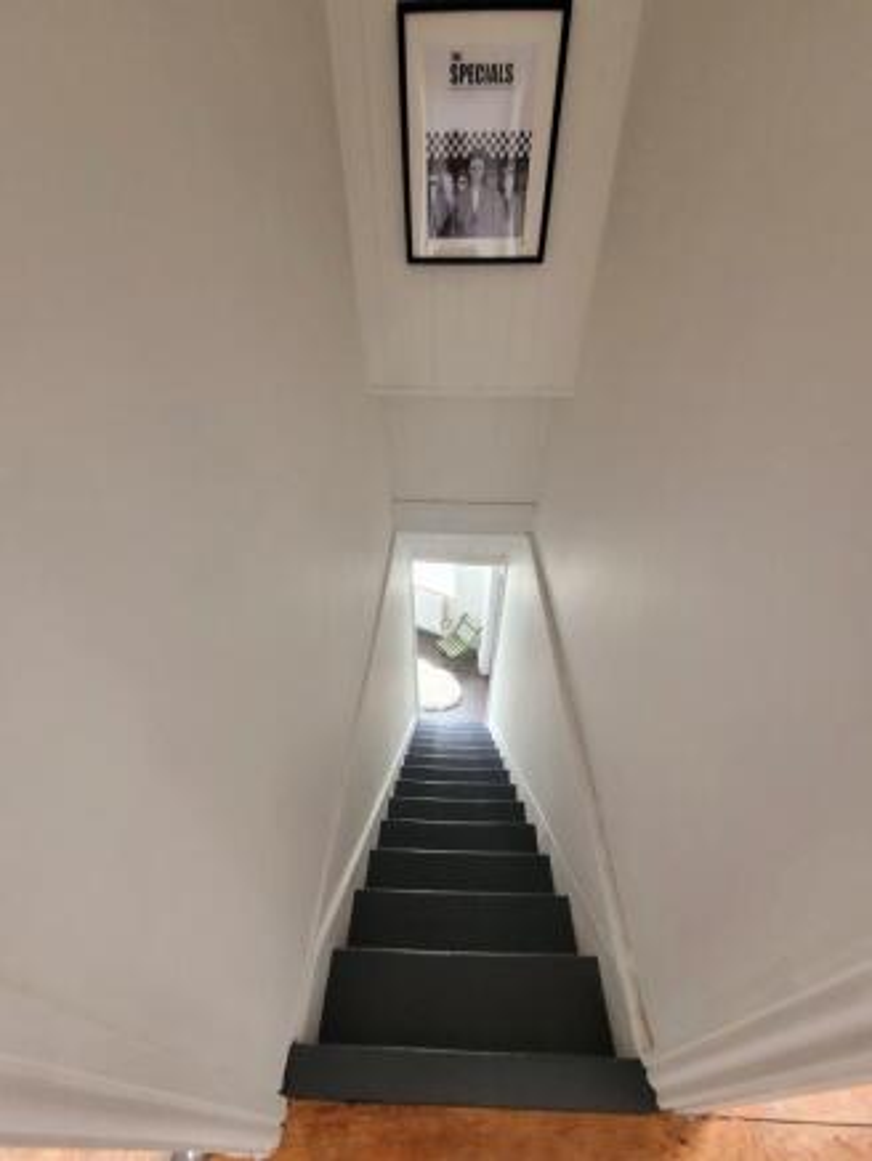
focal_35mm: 13
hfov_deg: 89.9
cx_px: 436
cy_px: 580
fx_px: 436
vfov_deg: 106.2
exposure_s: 1/50
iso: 250
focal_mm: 1.74
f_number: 2.2
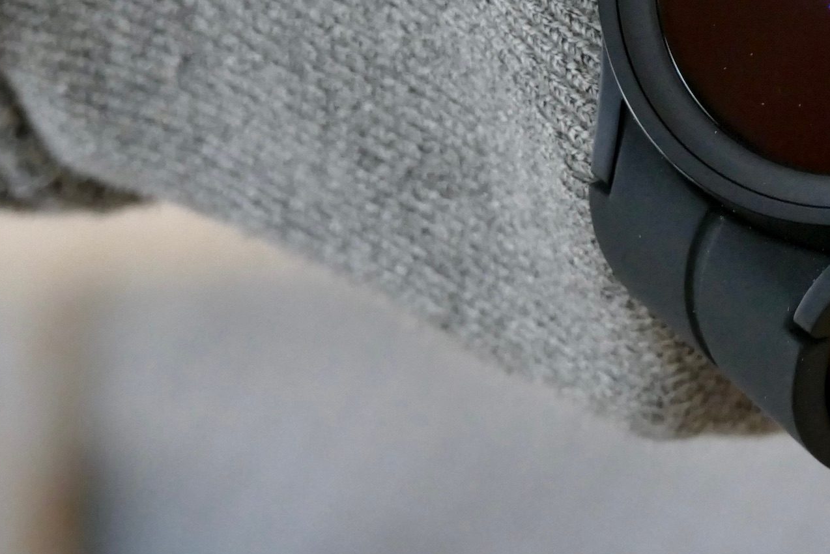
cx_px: 894
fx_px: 9500
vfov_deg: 3.3
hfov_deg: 5.0
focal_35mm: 412
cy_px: -16
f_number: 5
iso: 1600
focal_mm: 63.88
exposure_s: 1/25
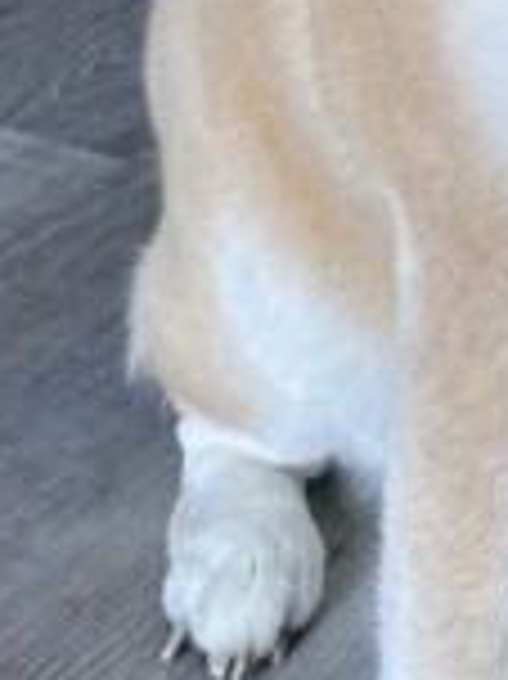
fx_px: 4056
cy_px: -261
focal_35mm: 207
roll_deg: -2.3
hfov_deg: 7.1
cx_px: 674
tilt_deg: -21.1
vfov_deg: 9.4
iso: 64
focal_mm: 5.96
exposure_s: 1/60
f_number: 1.6
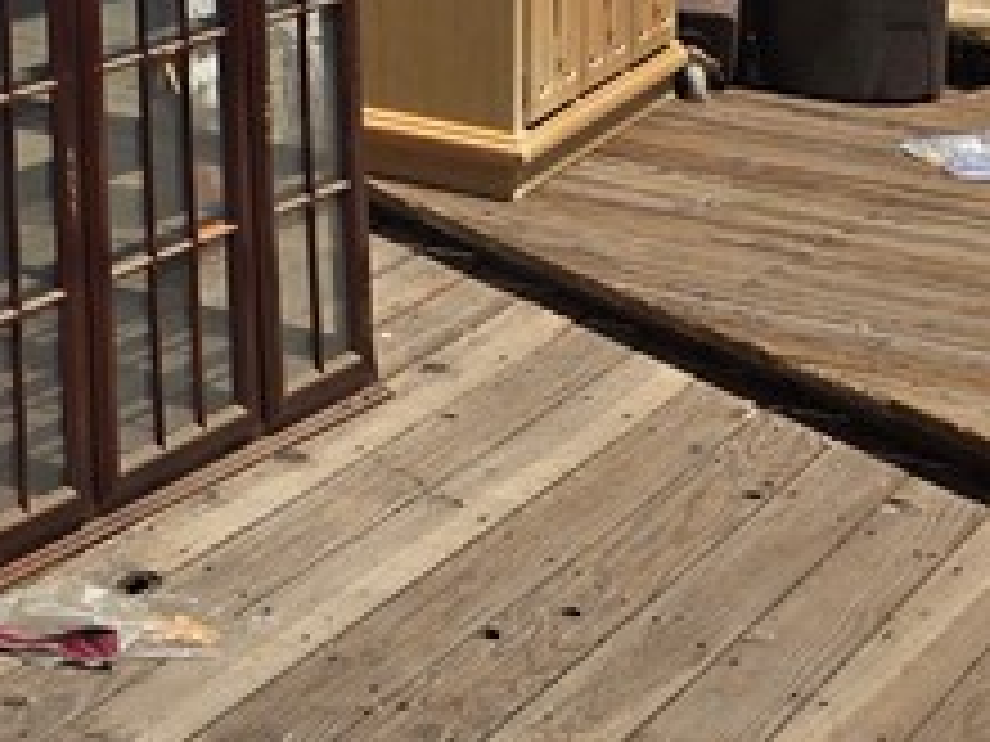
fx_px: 3060
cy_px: -764
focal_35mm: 107
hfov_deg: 16.2
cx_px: -662
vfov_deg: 12.2
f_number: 1.8
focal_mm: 5.4
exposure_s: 1/2450
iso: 25
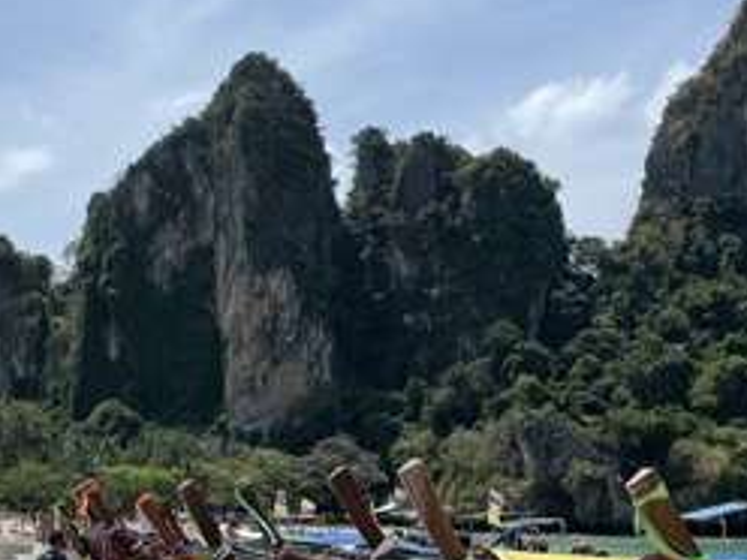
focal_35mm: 67
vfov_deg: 21.8
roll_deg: +0.0
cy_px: 409
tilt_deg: +4.0
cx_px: 380
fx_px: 1446
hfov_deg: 29.0
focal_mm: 4.2
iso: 32
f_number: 1.6
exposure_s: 1/6494
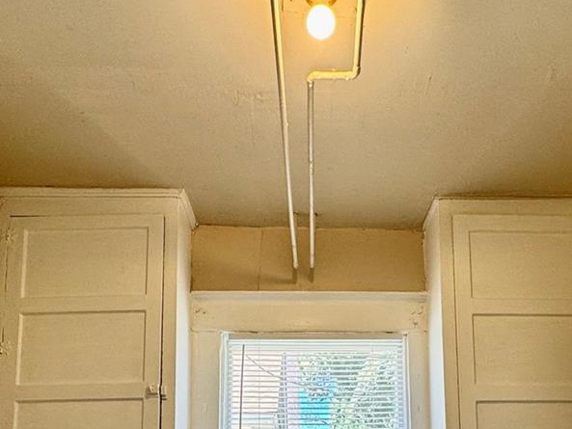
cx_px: 309
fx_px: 562
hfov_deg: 53.9
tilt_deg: +7.1
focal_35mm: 34
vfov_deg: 35.4
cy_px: 478
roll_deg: +0.6
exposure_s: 1/144
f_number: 2.2
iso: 125
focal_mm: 2.22
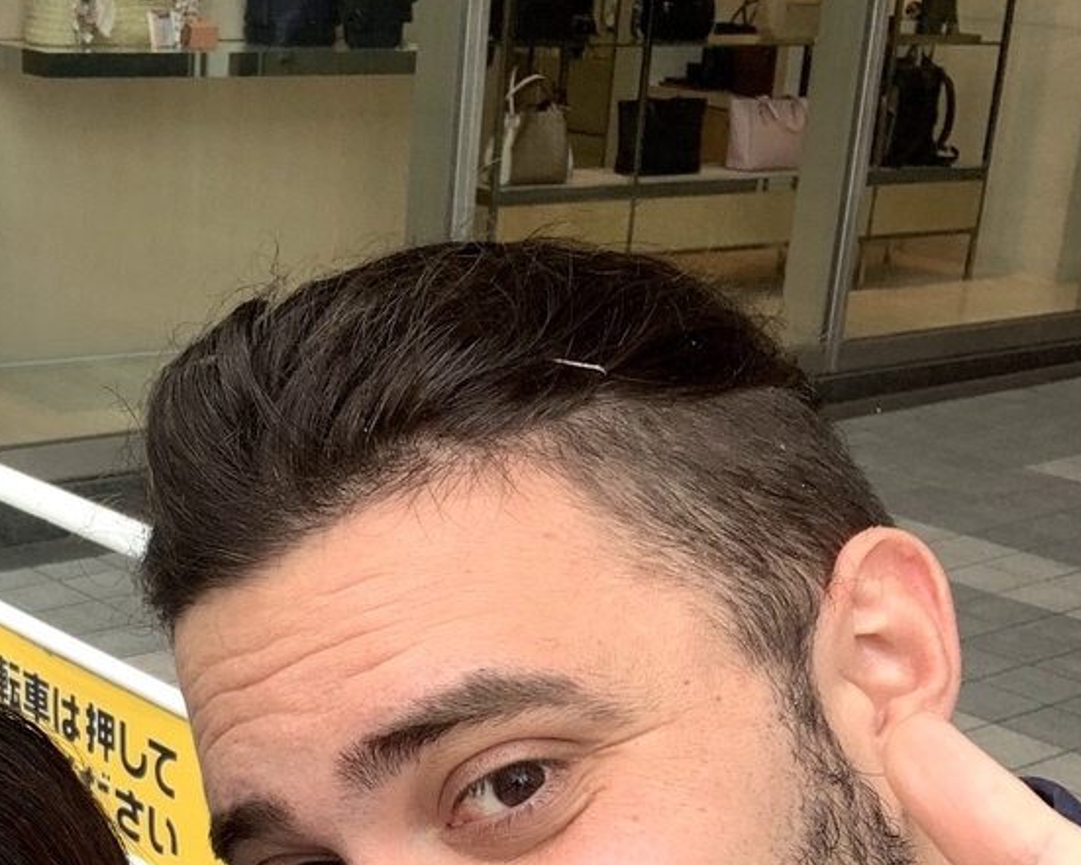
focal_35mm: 68
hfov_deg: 27.5
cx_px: 273
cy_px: 840
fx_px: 2176
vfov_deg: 21.8
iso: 16
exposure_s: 1/301
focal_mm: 2.87
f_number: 2.2
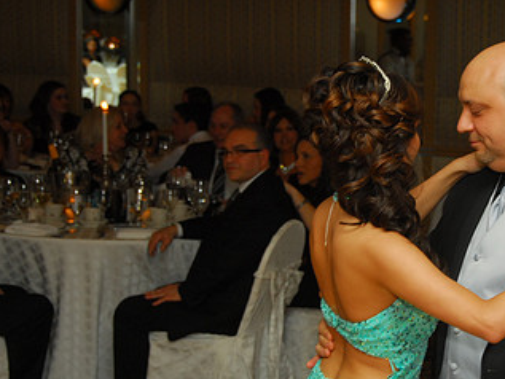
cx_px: 421
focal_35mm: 111
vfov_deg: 13.3
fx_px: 1620
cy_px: 193
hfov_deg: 17.5
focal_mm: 42
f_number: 5.6
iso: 400
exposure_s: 1/60
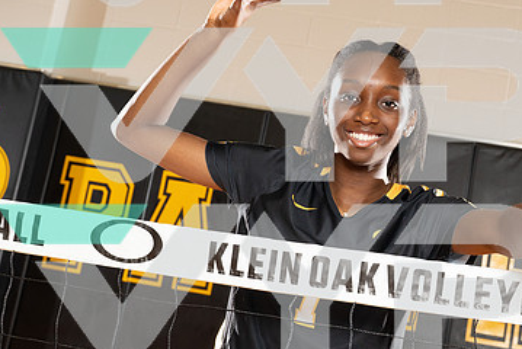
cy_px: 105
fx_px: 1030
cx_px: 371
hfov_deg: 28.1
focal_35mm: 71
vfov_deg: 19.1
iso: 1250
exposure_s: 1/250
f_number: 5.6
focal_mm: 44
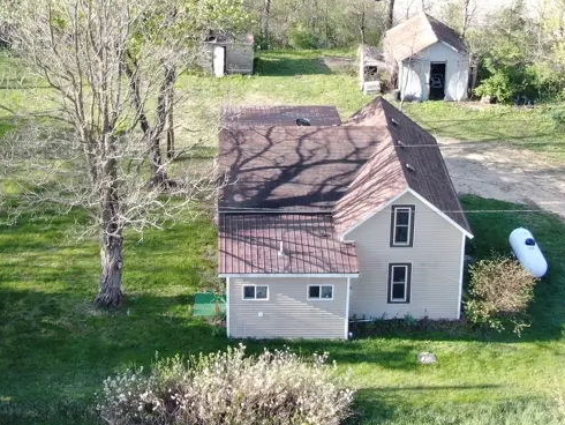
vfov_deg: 20.4
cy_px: 65
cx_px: 201
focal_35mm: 71
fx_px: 1159
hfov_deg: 27.3
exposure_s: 1/160
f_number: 3
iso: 100
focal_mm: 5
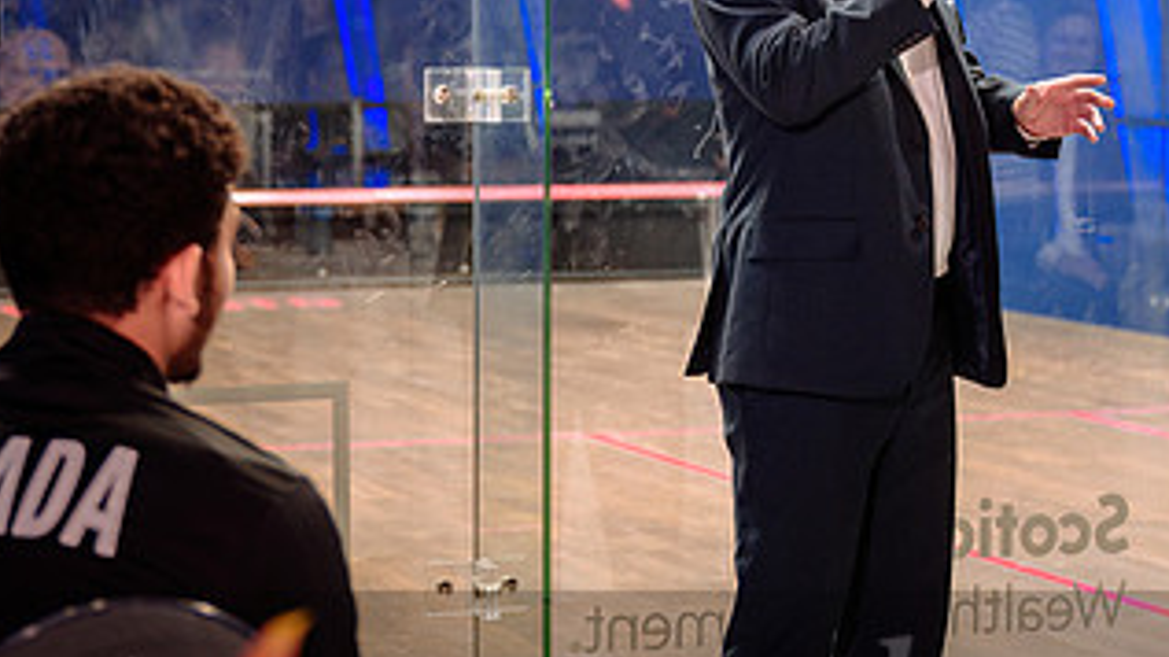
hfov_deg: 20.0
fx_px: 3315
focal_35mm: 107
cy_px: 93
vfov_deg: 11.3
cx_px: 505
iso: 800
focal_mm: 48
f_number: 2.8
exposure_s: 1/125
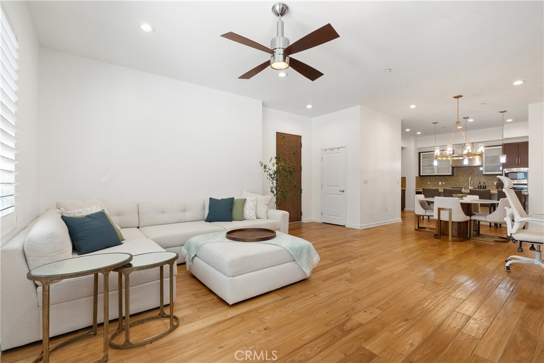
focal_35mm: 16
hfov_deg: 96.7
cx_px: 272
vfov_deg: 73.8
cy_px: 182
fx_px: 242
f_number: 9
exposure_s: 1/3
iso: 320
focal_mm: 16
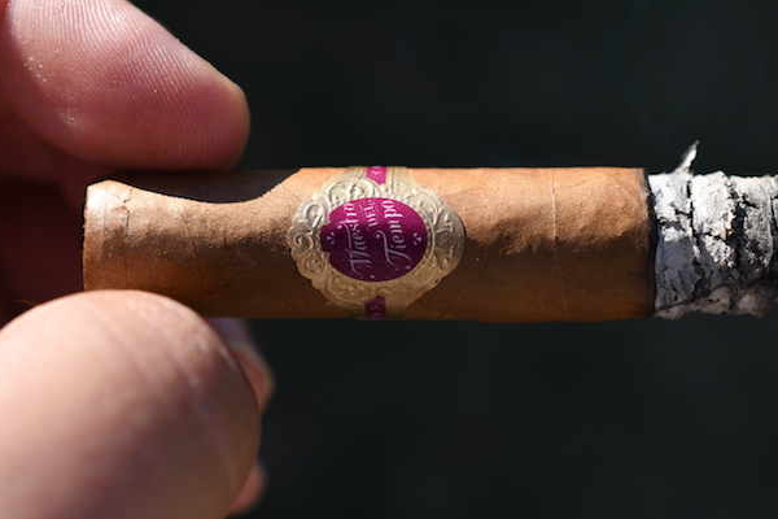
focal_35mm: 66
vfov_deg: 20.6
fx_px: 1426
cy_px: 243
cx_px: 408
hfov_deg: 30.5
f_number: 5.6
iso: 250
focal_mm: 40
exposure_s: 1/1600
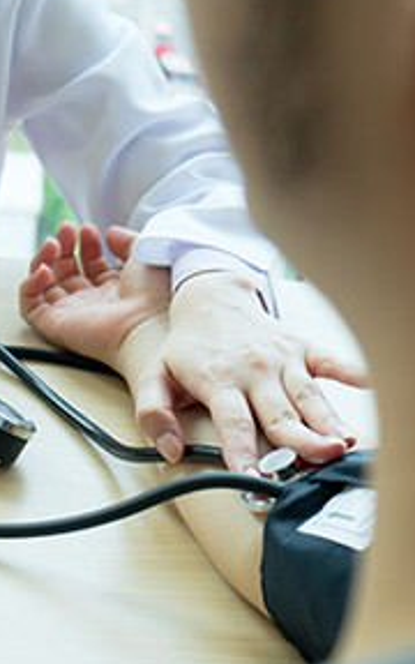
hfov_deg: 17.7
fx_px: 1231
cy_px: 288
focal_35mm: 68
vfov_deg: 30.2
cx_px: -148
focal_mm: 21.4
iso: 200
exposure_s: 1/125
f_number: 3.2
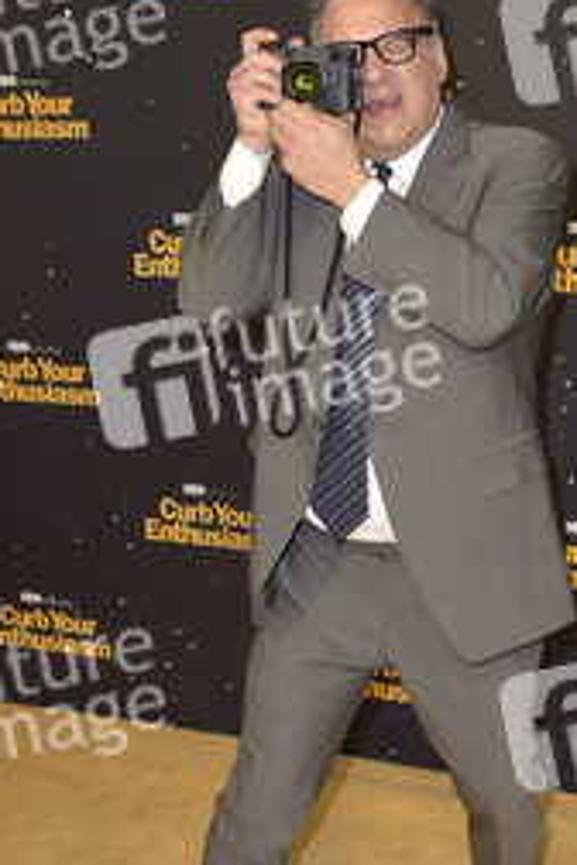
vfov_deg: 36.7
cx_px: 366
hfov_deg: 25.0
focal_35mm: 54
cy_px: 539
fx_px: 1298
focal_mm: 34
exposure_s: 1/250
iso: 320
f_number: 7.1
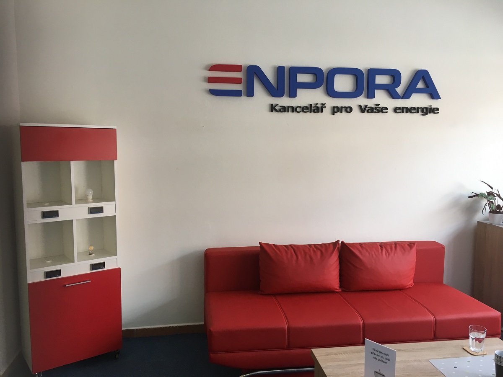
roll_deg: -0.4
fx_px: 421
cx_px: 252
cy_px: 188
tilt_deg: -5.2
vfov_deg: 48.2
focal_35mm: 29
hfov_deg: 61.7
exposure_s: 1/33
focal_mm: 4.15
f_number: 2.2
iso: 32
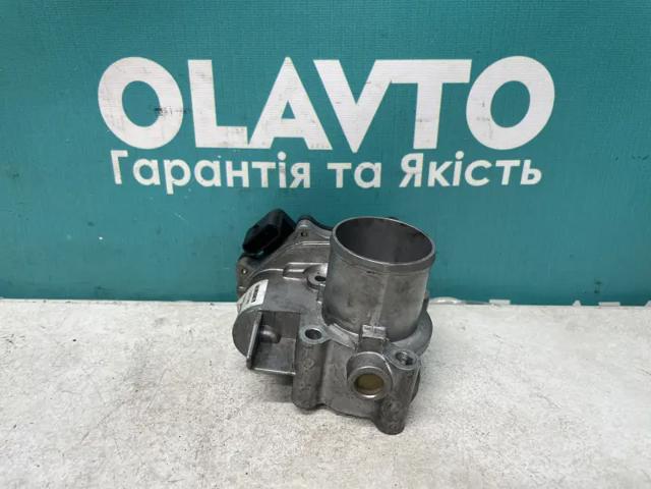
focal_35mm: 26
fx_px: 489
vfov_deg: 53.1
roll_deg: +0.4
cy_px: 244
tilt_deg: -24.2
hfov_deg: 67.3
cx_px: 326
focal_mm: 4.2
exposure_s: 1/100
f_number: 1.6
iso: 100
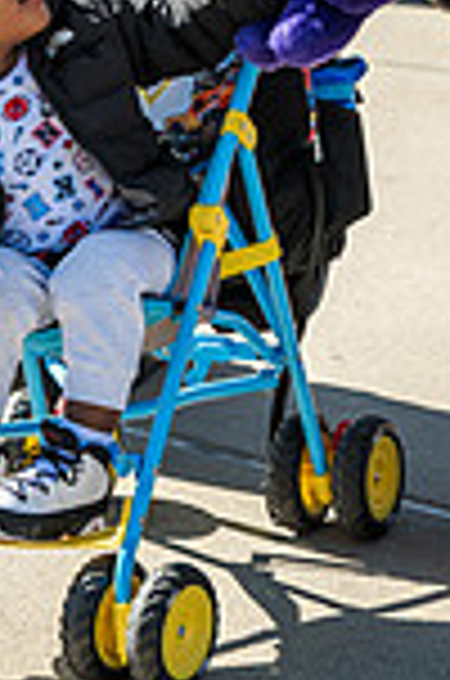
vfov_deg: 9.6
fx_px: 3937
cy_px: -257
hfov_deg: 6.5
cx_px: 279
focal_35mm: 209
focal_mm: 70
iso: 200
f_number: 4.5
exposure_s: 1/500
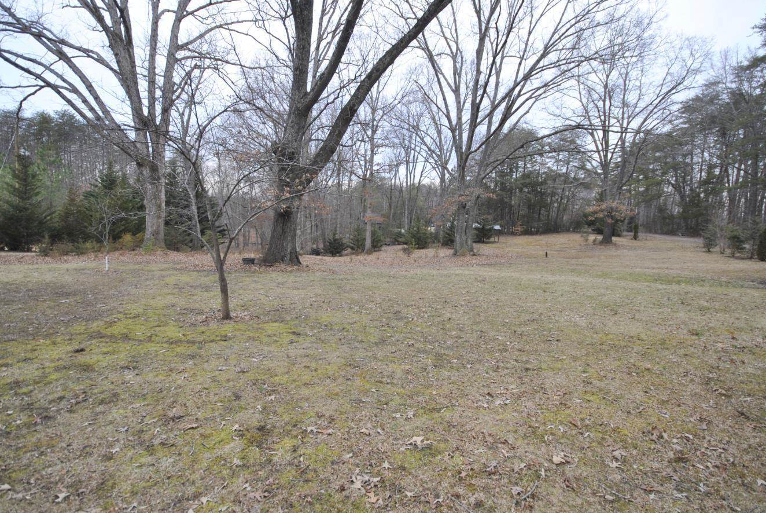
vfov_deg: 70.5
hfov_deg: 93.2
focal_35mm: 17
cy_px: 243
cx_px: 370
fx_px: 362
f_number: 5.6
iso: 200
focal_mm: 10
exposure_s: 1/125
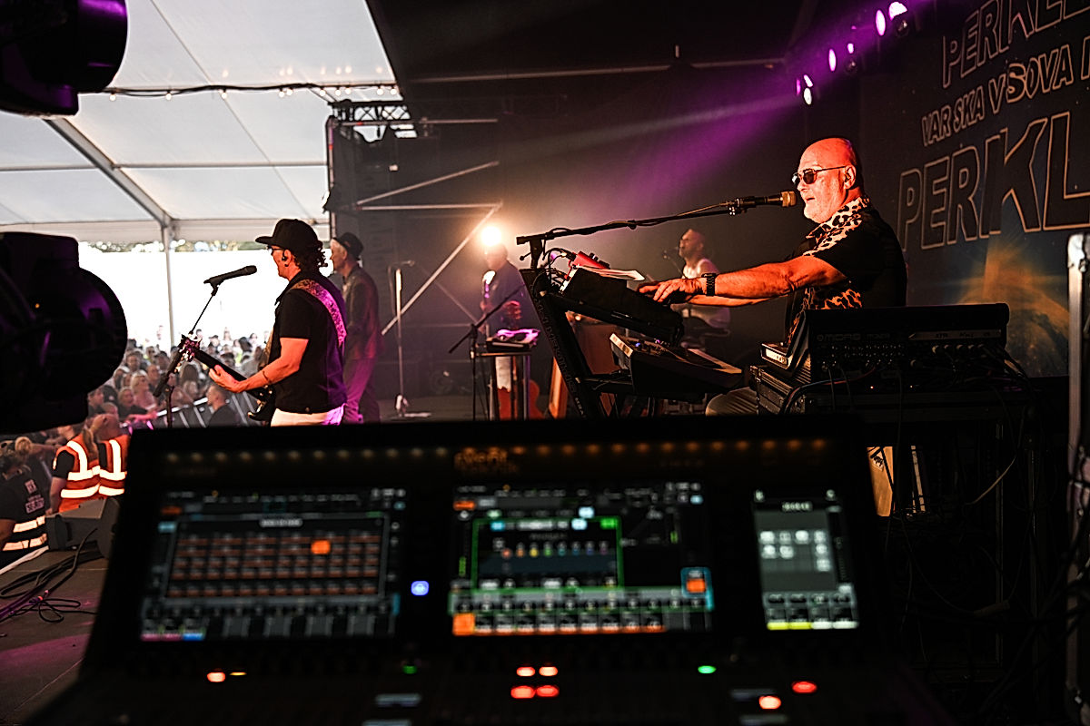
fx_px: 1120
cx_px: 545
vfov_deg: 35.9
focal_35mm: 37
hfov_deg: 51.9
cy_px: 363
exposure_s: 1/640
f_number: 2.8
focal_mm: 37
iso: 800
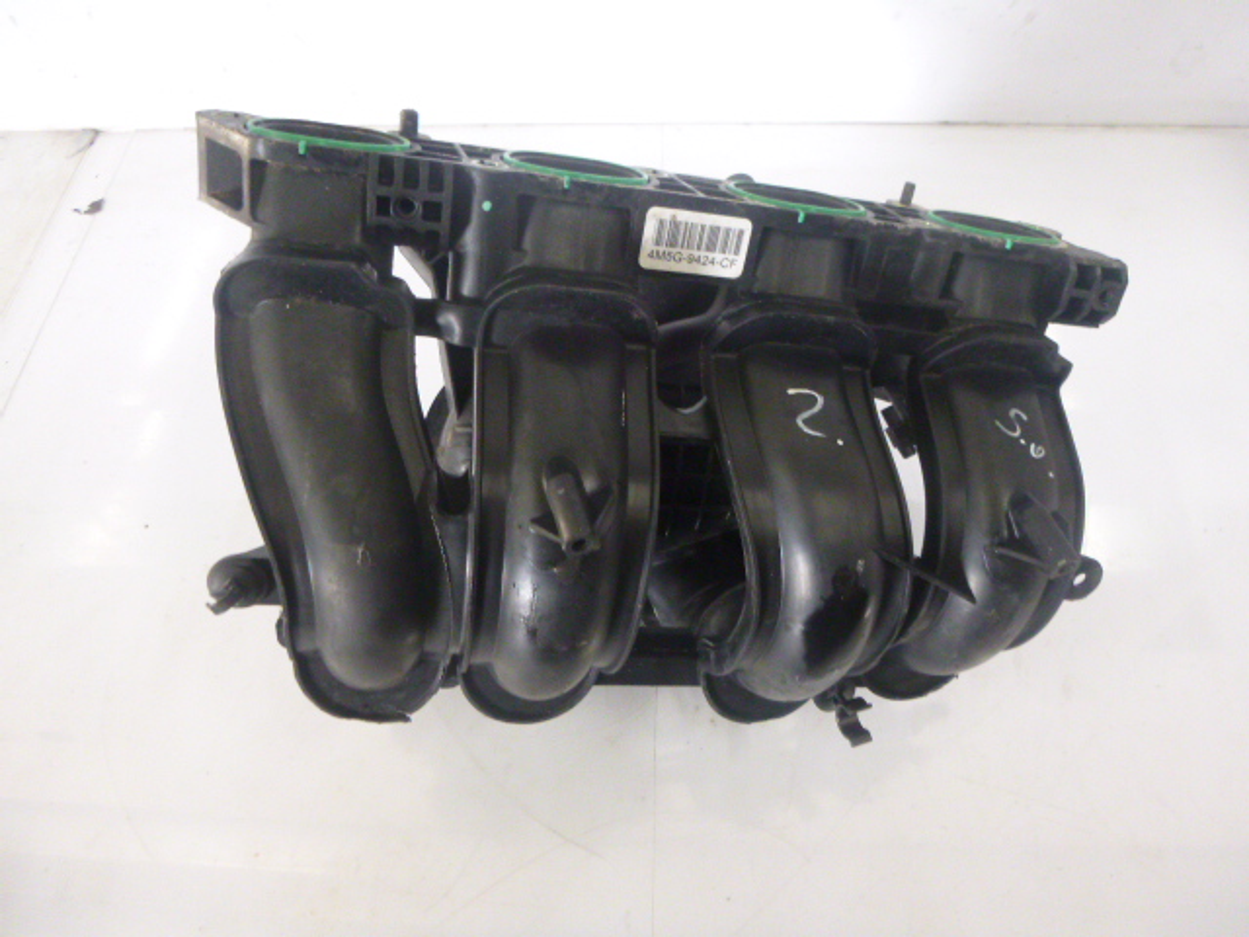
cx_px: 624
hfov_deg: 69.4
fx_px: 902
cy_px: 468
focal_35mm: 25
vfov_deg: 54.9
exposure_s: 1/15
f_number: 3.9
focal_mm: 4.5
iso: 400
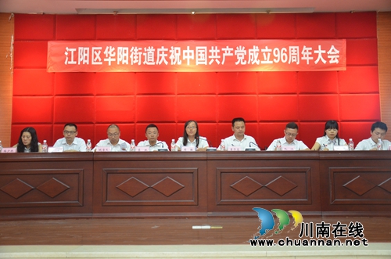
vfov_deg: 35.3
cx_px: 196
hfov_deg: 51.4
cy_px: 130
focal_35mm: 38
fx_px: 406
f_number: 4
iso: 1600
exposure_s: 1/15
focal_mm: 25
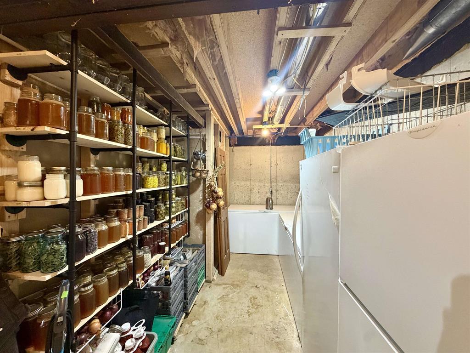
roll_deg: +0.7
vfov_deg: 85.7
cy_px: 176
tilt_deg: -1.1
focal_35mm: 14
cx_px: 235
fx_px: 190
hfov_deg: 102.1
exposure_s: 1/60
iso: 500
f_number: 2.2
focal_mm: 2.22
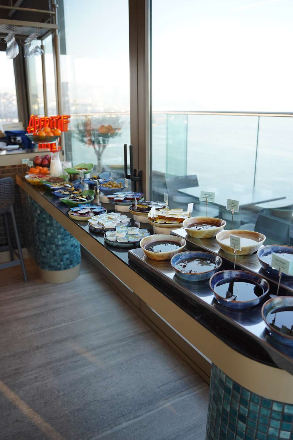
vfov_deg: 65.5
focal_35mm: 28
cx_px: 146
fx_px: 342
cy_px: 220
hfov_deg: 46.4
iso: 800
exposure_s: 1/640
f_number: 2.8
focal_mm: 28
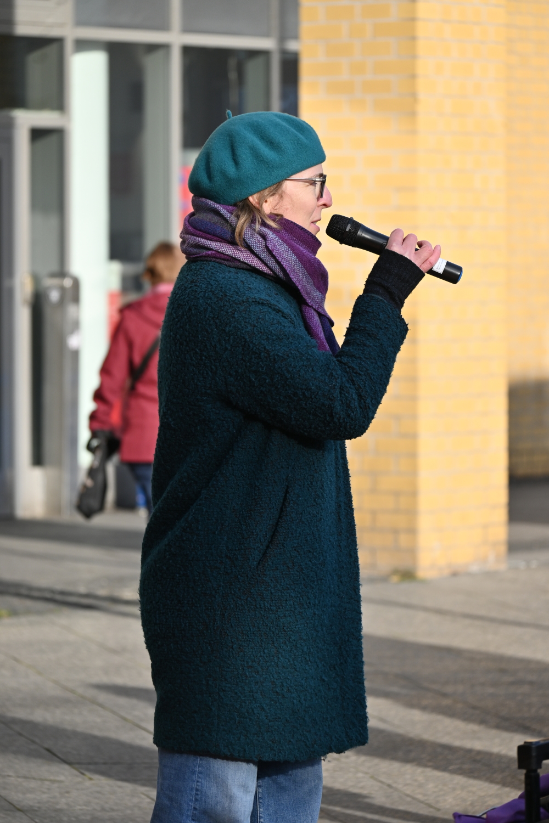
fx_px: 4975
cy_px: 412
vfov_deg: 9.5
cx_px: 274
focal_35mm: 218
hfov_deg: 6.3
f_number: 5.6
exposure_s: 1/500
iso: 160
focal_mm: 145
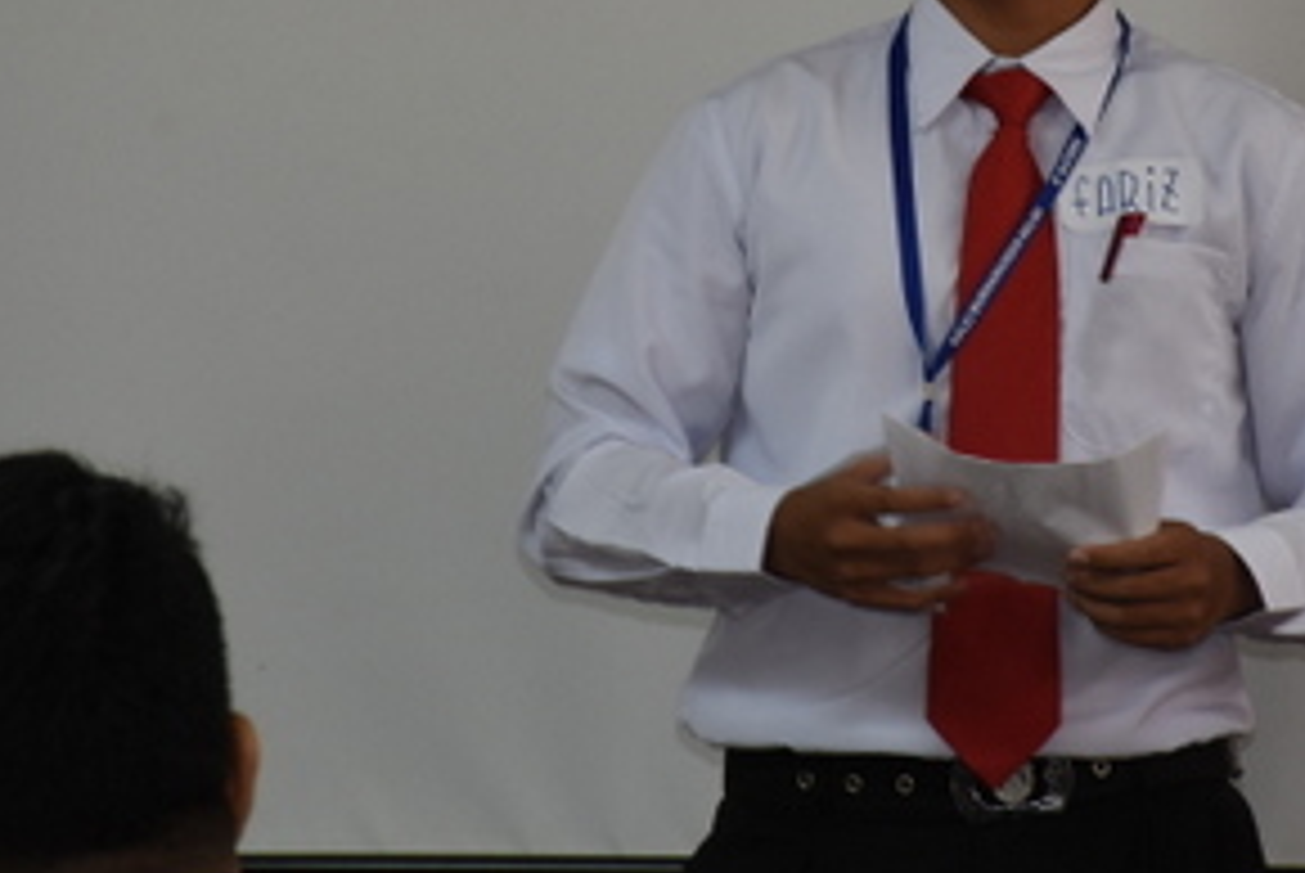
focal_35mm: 384
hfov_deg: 5.4
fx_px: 13934
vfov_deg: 3.6
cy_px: 86
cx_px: 882
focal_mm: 116
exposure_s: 1/30
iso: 640
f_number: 5.6
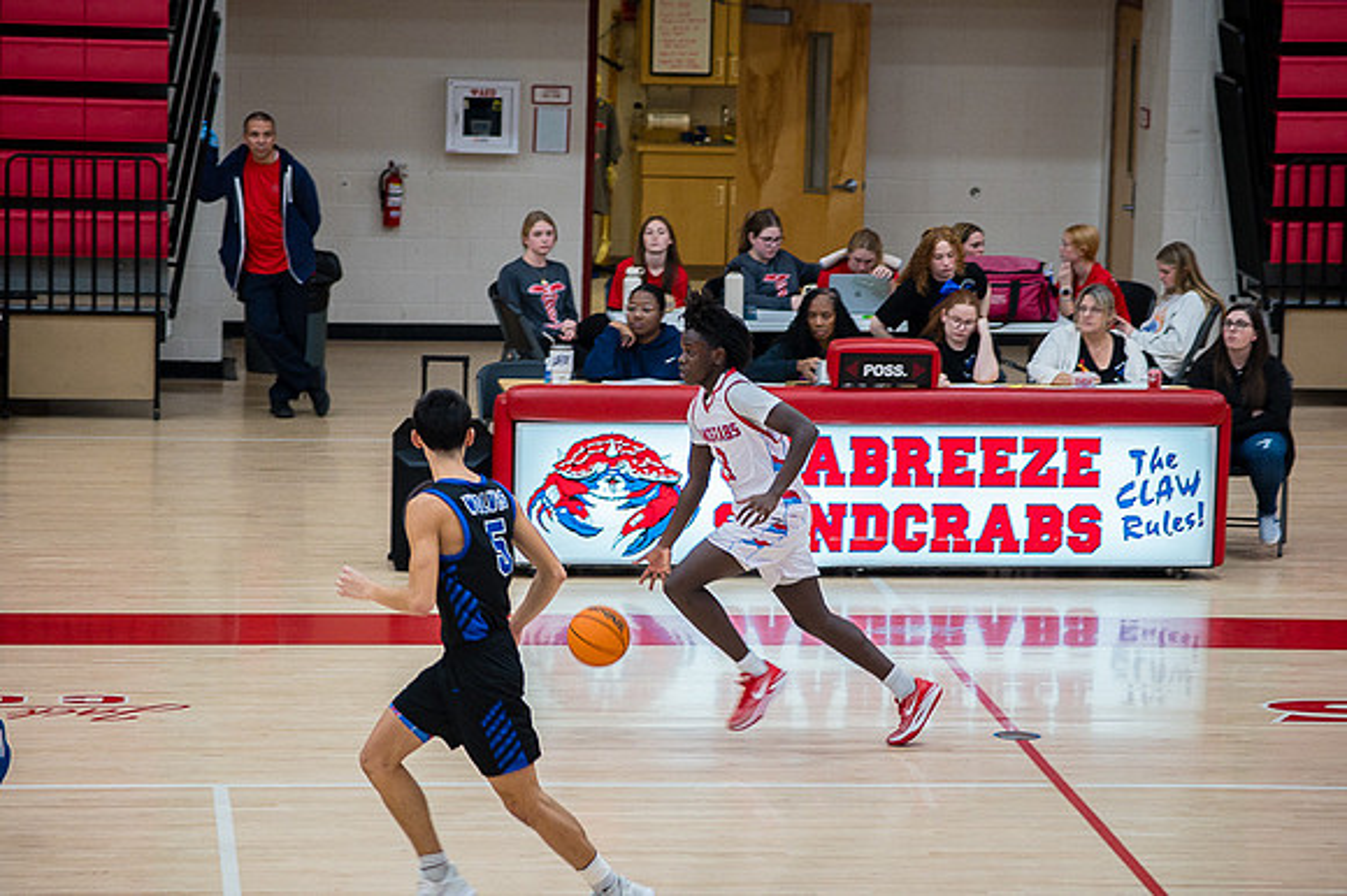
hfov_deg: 13.7
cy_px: 448
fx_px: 5609
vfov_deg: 9.1
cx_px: 674
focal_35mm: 150
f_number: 5
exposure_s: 1/320
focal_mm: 150
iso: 1250
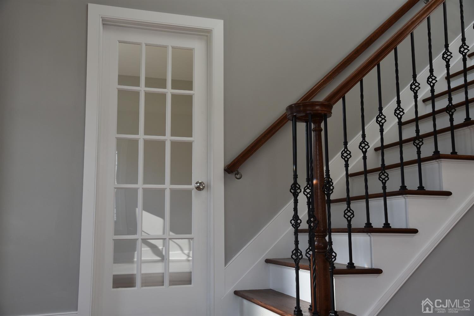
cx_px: 237
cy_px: 158
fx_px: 500
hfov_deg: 50.7
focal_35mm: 38
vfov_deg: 35.1
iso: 400
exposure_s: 1/160
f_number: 6.3
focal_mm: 38
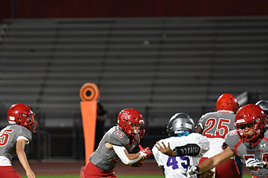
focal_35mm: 356
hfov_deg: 5.8
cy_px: 135
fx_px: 2649
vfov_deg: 3.9
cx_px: 113
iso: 9000
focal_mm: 200
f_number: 2.8
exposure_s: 1/1000
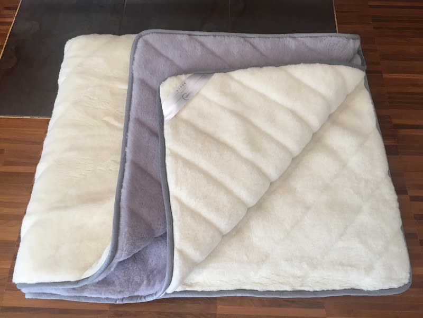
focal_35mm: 29
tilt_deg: -66.6
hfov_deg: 61.7
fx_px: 354
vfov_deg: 48.2
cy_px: 159
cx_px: 212
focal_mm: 4.15
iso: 40
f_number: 2.2
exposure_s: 1/33
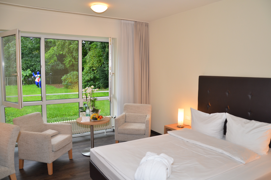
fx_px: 203
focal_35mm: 27
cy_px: 90
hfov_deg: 67.5
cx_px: 136
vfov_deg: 47.7
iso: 500
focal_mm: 18
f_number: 4
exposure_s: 1/60
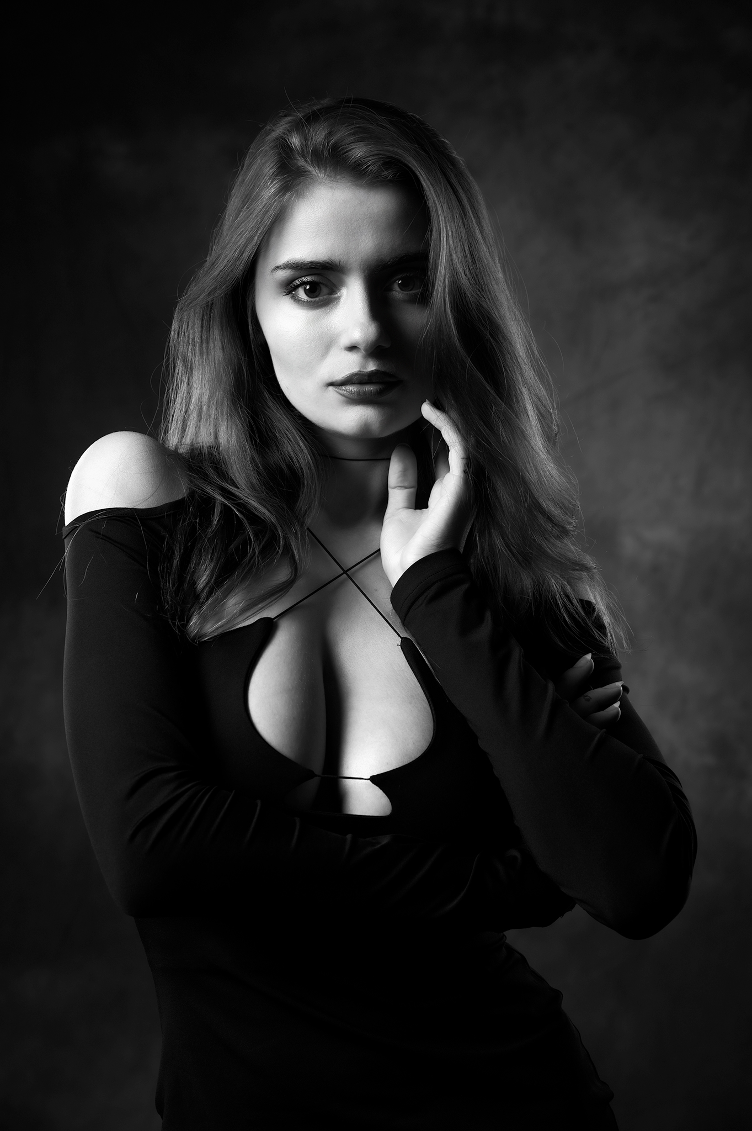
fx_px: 1851
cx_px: 376
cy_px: 566
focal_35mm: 59
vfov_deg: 34.0
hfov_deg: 23.0
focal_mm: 59
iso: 100
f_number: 6.3
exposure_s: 1/125
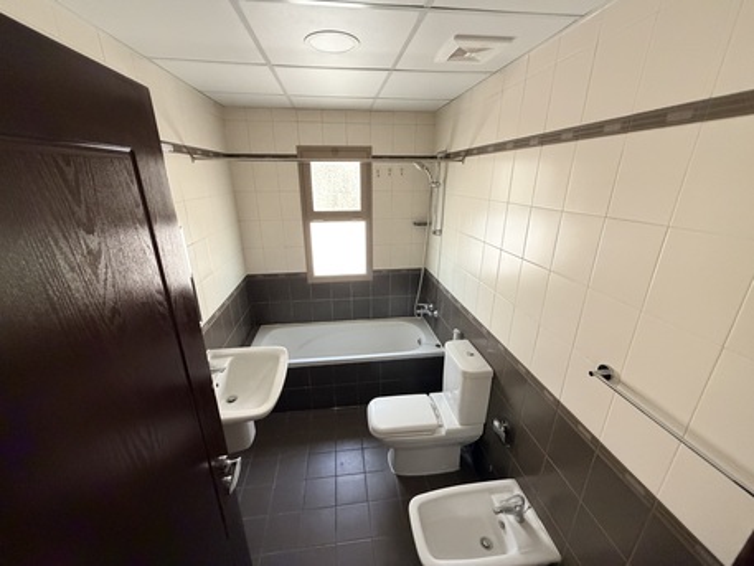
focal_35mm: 14
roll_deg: +0.2
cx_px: 377
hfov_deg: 102.0
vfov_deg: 85.7
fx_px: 305
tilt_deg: -17.9
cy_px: 283
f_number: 2.2
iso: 640
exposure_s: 1/60
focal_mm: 2.22
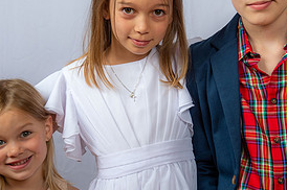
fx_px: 844
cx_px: 160
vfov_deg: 12.9
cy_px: 99
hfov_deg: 19.3
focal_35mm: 106
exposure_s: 1/200
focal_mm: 50
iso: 250
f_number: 6.3
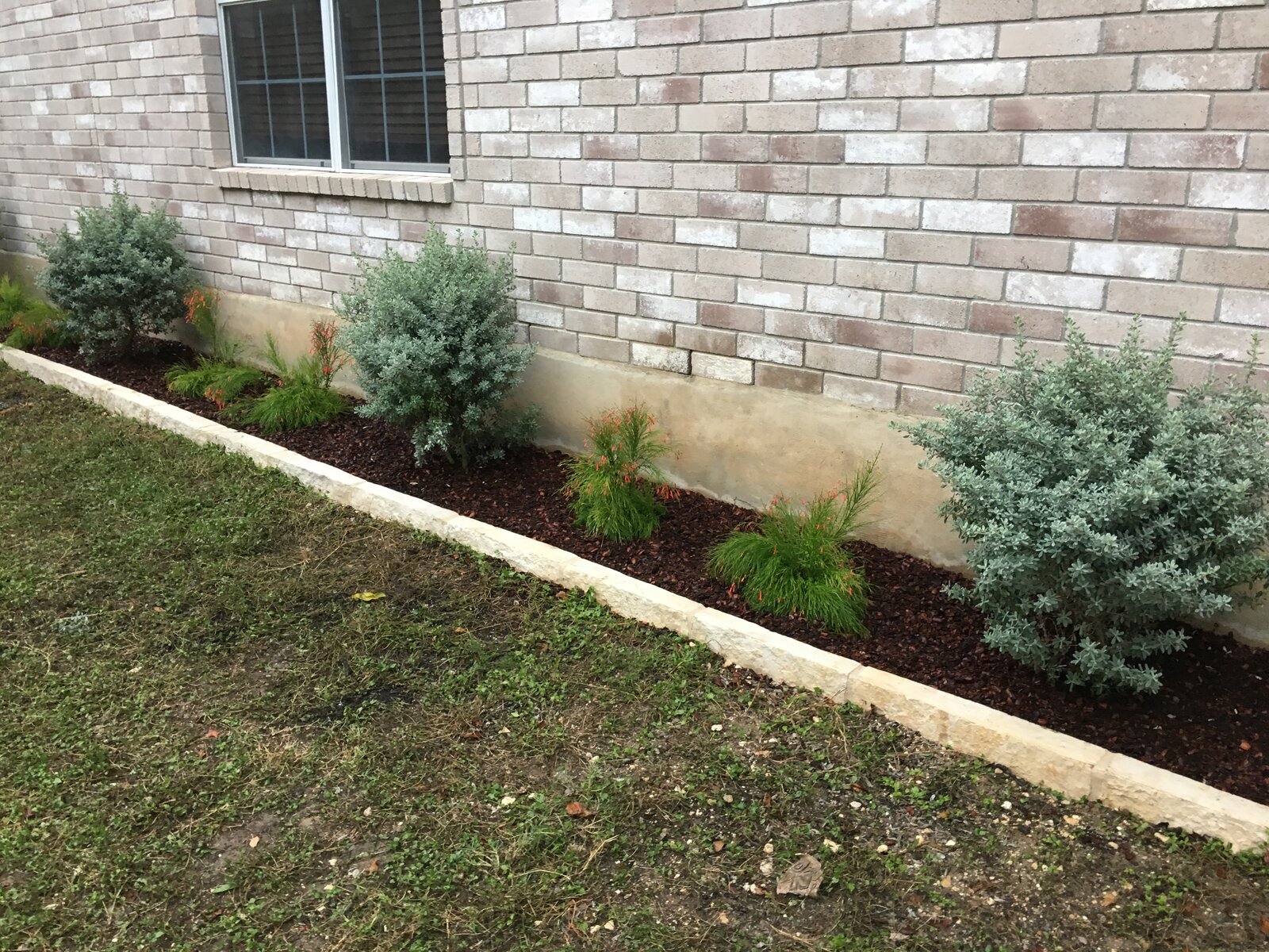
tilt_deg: -17.9
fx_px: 1063
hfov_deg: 61.7
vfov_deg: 48.2
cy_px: 476
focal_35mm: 29
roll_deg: +0.9
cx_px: 634
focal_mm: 4.15
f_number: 2.2
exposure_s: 1/30
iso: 80
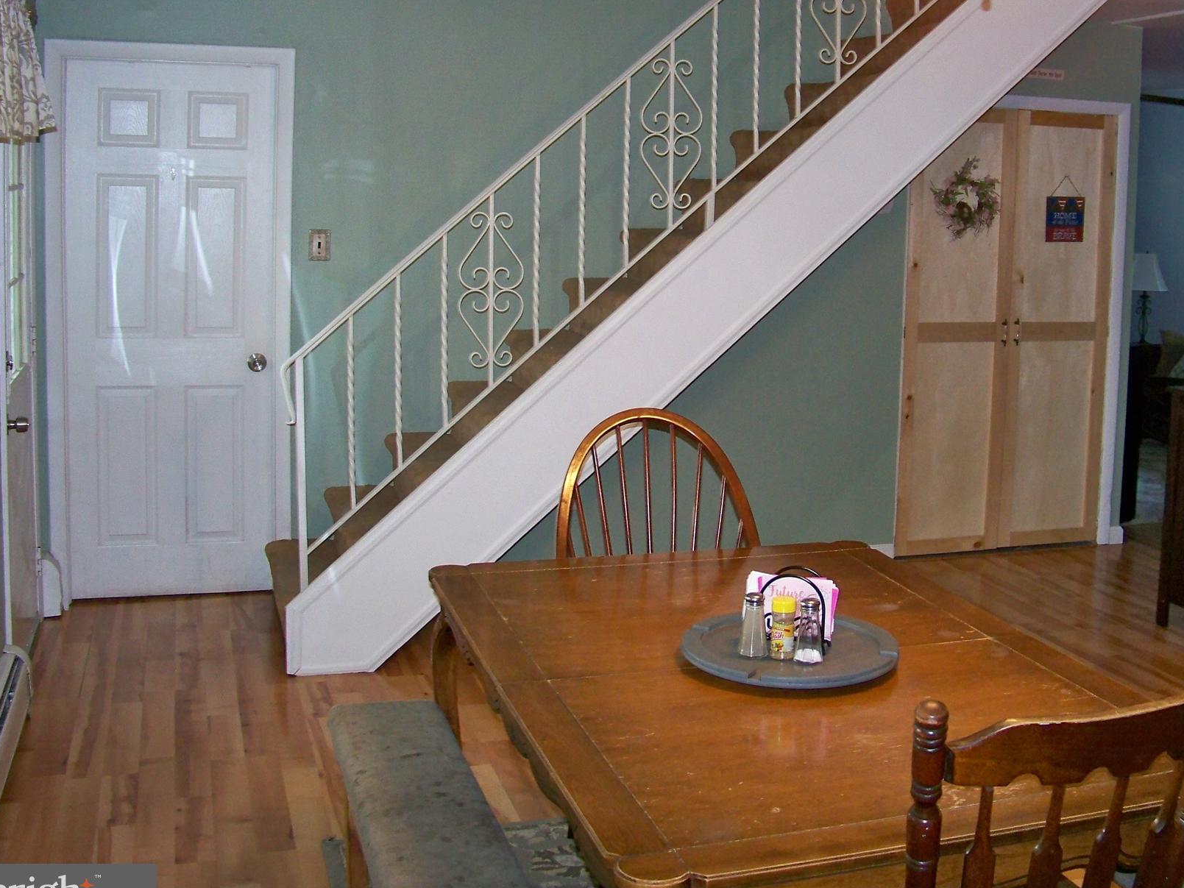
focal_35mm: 42
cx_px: 726
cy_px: 359
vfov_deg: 34.3
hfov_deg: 44.5
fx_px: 1437
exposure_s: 1/30
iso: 200
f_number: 2.8
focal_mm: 5.85
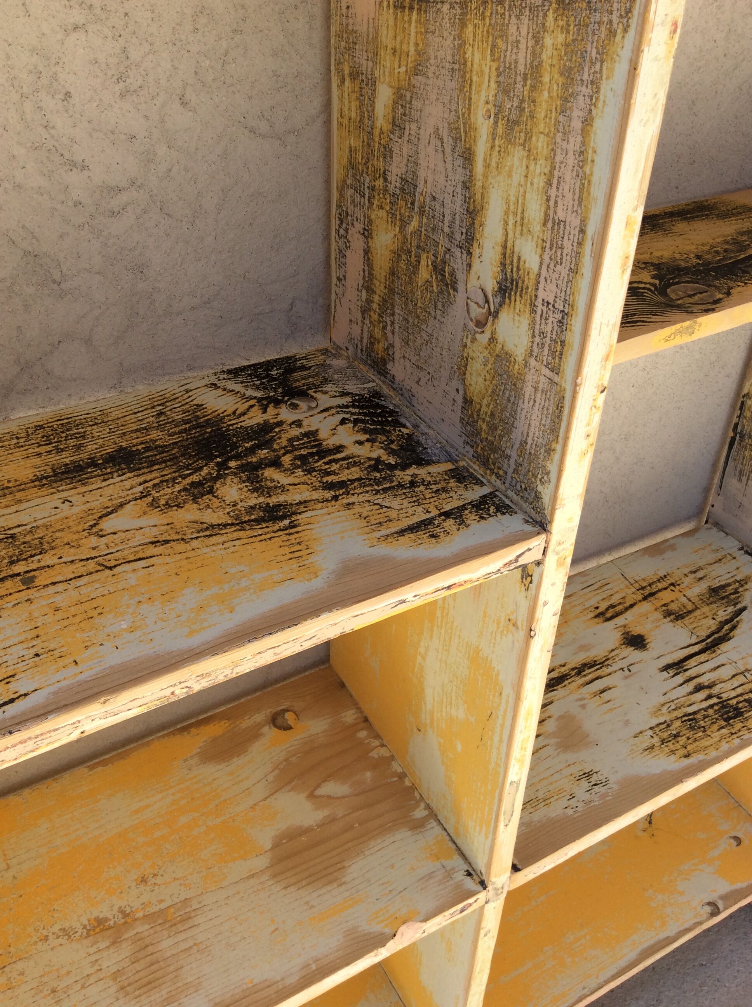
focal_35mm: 32
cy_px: 504
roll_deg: -1.6
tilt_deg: -35.4
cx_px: 376
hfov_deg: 44.1
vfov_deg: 56.9
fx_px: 929
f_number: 2.4
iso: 32
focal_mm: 3.3
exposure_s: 1/473
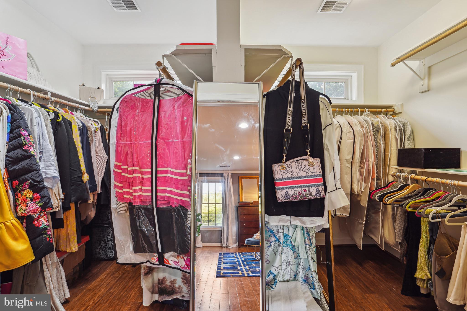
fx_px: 208
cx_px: 234
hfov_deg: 96.7
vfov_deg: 73.7
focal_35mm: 16
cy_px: 156
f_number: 8
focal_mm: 16
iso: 200
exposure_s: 1/2.5
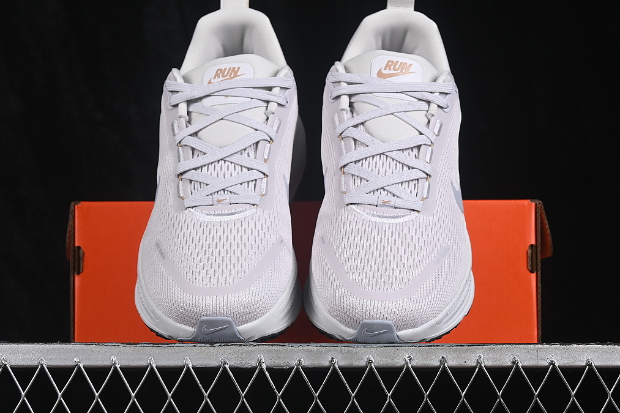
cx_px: 305
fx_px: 1377
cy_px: 206
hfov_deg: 25.4
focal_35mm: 80
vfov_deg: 17.1
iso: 160
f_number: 8
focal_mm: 50
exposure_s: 1/80
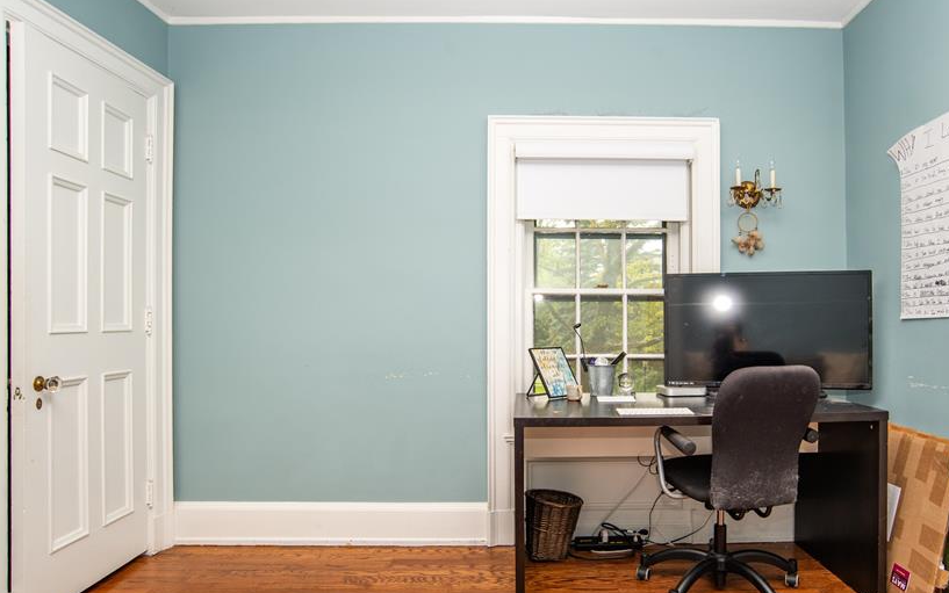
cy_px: 336
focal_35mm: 23
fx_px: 595
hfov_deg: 76.6
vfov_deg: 52.9
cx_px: 553
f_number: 8
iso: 200
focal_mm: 18
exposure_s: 1/60
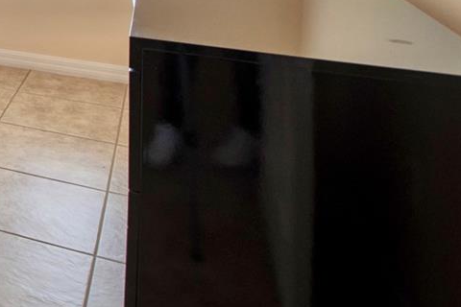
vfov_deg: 21.8
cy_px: -170
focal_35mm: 50
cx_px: -241
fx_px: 640
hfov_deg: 27.0
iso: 320
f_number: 7.1
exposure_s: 1/60
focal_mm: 10
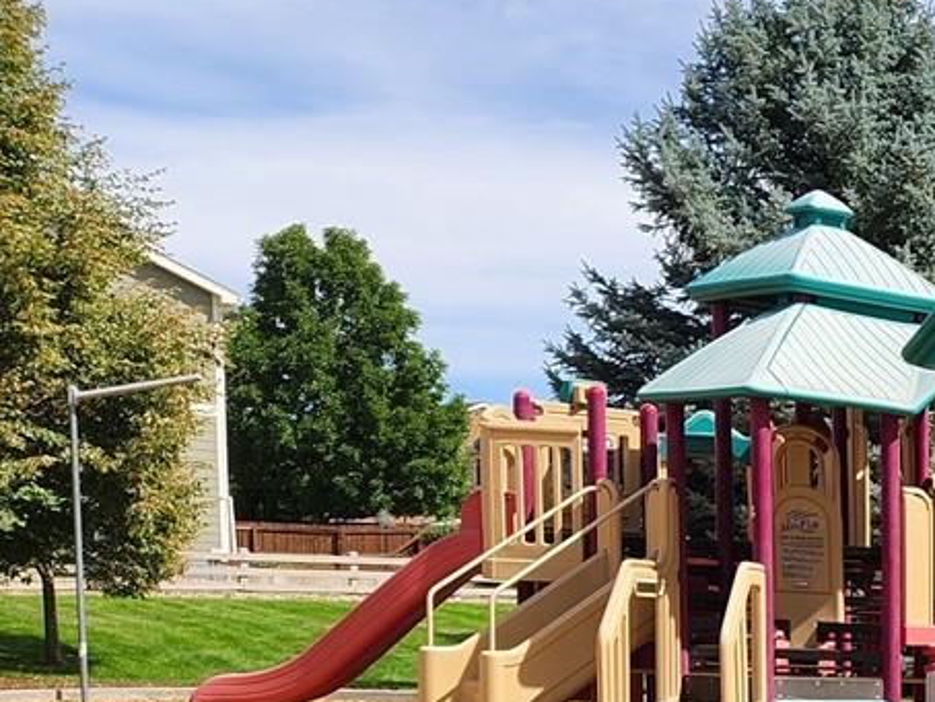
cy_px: 858
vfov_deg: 17.3
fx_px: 2189
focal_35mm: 81
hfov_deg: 19.6
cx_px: 1549
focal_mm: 5.4
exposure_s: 1/1311
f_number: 1.8
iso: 20
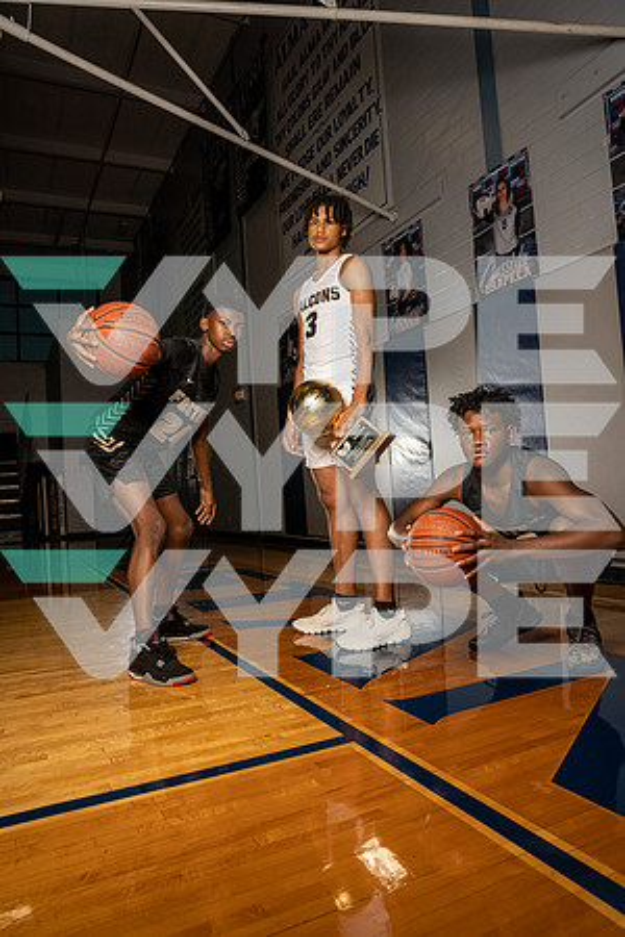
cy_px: 468
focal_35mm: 24
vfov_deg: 73.7
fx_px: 625
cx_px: 312
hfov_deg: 53.1
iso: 320
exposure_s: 1/200
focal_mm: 24
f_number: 8
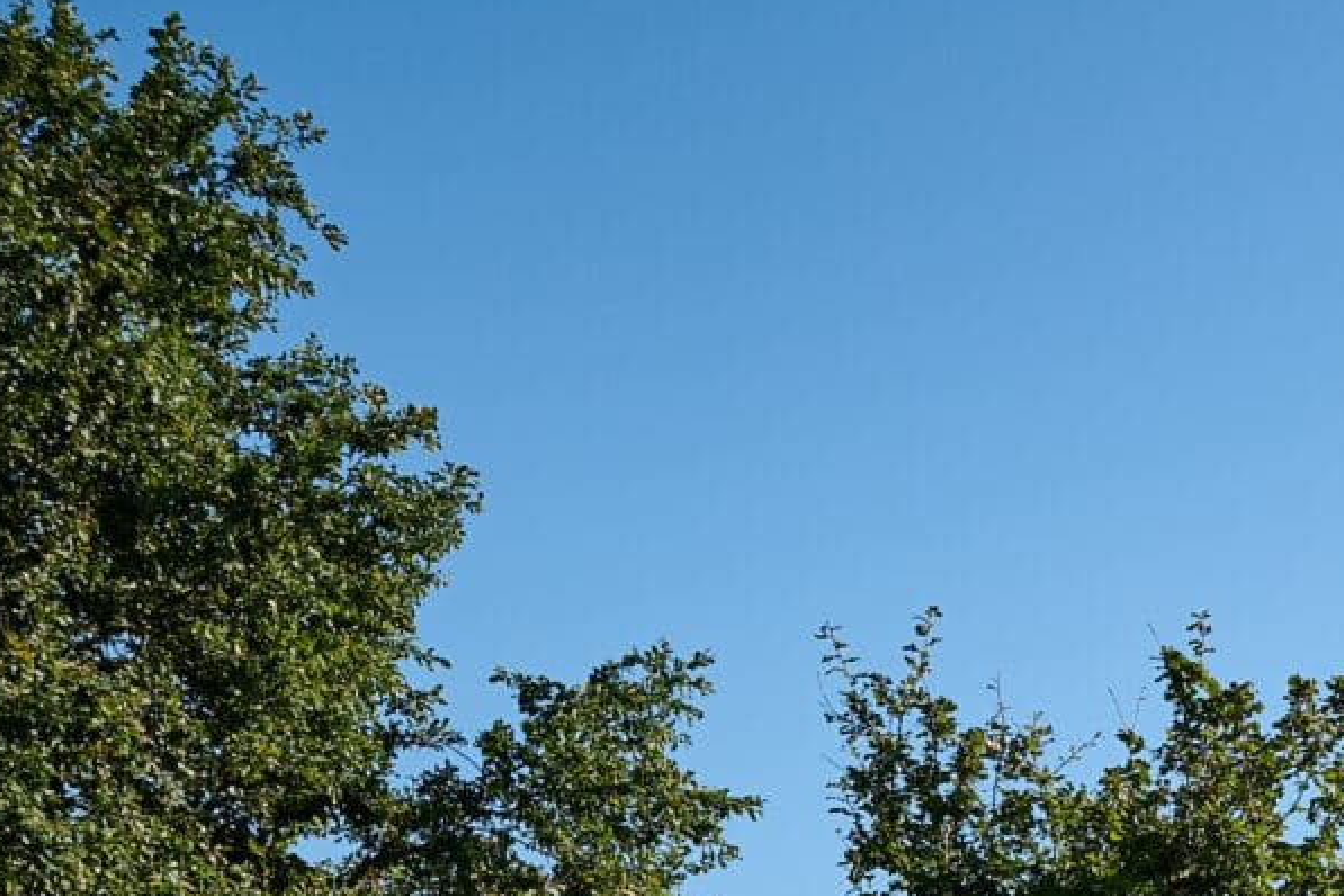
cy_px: 1645
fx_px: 3845
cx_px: 2348
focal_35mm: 103
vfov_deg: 12.1
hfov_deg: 16.8
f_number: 2.8
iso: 32
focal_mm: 24
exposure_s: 1/1600
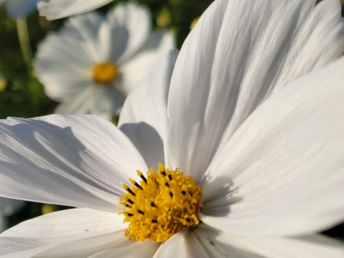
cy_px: 156
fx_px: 596
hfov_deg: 28.9
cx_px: -42
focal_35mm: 60
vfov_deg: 24.4
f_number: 1.8
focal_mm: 5.4
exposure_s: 1/2679
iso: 40
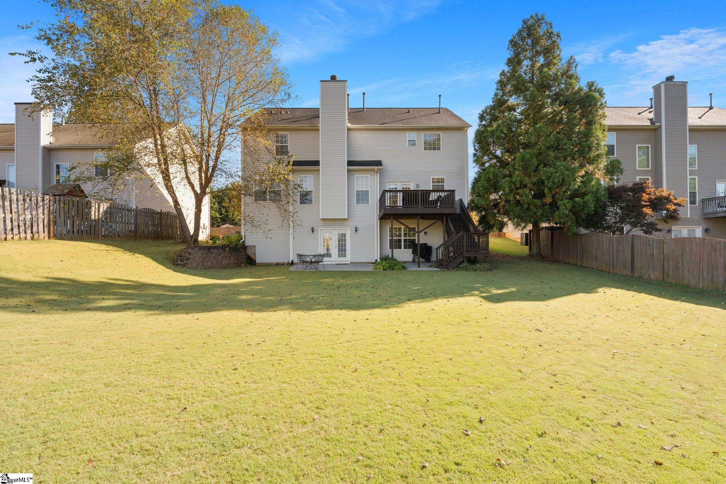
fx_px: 323
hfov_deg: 96.7
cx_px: 363
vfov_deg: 73.7
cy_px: 242
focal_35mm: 16
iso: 250
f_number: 9
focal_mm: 16
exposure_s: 1/60
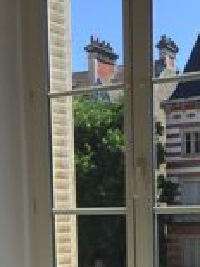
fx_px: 617
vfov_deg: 23.3
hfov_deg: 18.4
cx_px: 105
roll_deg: +2.2
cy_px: 273
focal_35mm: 80
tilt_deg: -5.0
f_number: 2.2
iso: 32
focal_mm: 4.15
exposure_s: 1/1099
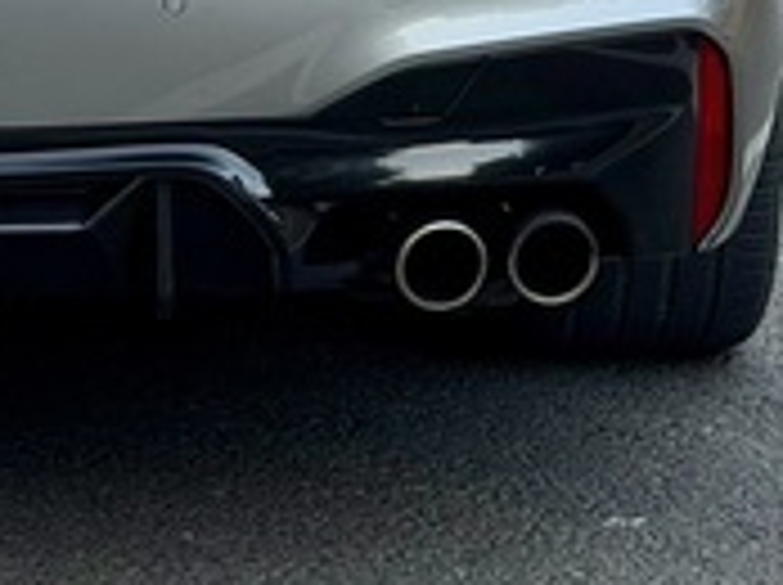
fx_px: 4992
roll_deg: -0.4
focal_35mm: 221
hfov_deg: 8.9
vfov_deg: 6.5
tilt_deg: -10.2
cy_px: -562
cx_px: -99
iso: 100
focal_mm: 6.76
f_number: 1.78
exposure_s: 1/83
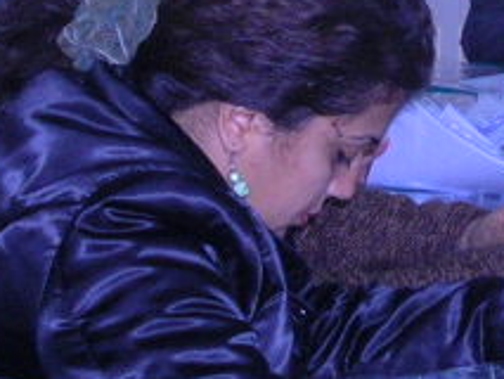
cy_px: -14
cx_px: 497
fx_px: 2447
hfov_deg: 11.6
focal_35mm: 168
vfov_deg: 8.8
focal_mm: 5.8
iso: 96
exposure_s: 1/60.1
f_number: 2.8
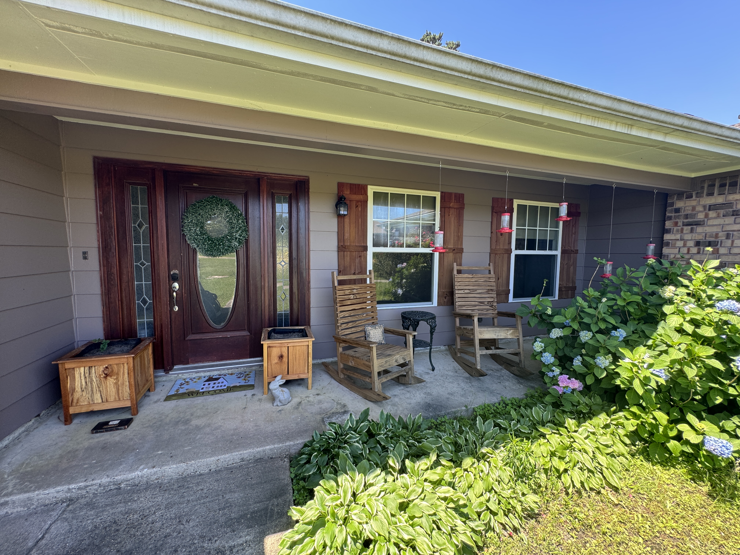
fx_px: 299
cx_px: 370
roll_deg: -1.1
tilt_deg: -6.1
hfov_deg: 102.1
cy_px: 278
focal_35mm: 14
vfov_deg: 85.7
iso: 50
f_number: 2.2
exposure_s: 1/99
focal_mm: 2.22
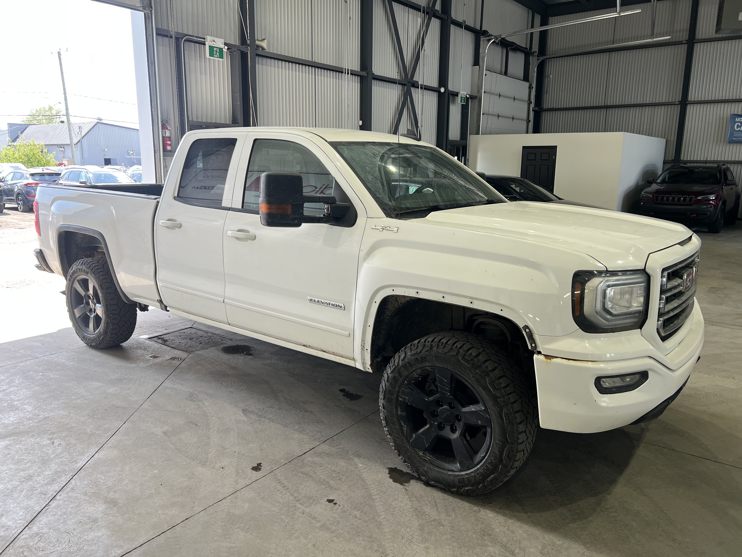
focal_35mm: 26
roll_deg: -0.5
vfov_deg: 53.1
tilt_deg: -12.5
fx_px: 557
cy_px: 278
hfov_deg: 67.3
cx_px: 371
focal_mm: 5.7
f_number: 1.5
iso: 40
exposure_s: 1/208
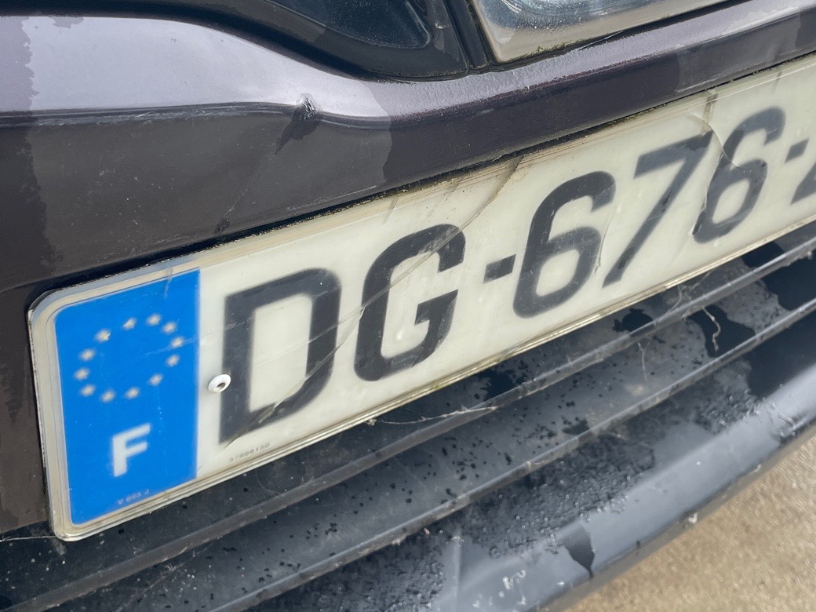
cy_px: 169
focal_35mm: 48
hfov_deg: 39.6
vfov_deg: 29.9
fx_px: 1131
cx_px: 461
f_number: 1.6
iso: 32
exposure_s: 1/161
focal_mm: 4.2
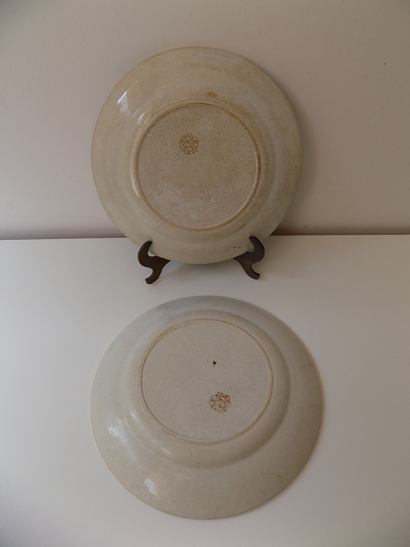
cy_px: 274
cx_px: 205
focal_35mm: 23
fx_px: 363
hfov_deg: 58.9
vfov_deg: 73.9
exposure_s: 1/80
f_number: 3.1
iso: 80
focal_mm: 4
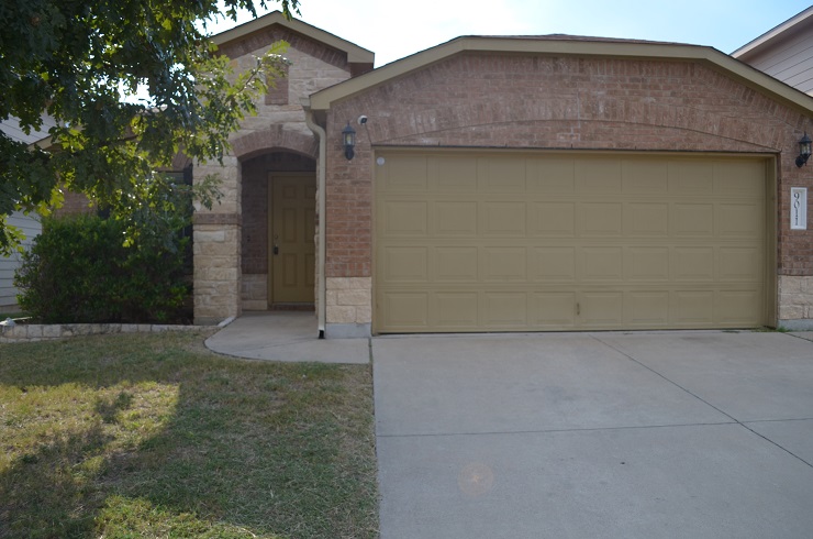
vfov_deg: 47.7
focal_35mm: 27
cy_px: 270
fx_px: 608
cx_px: 406
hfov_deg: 67.5
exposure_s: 1/1250
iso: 200
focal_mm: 18
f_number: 3.5
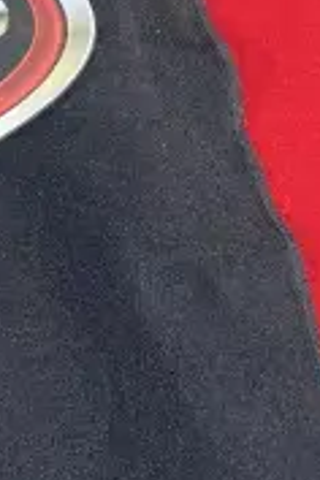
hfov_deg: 8.0
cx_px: -640
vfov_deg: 13.5
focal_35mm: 147
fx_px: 1960
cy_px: -108
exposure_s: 1/120
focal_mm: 5.7
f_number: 1.5
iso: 100
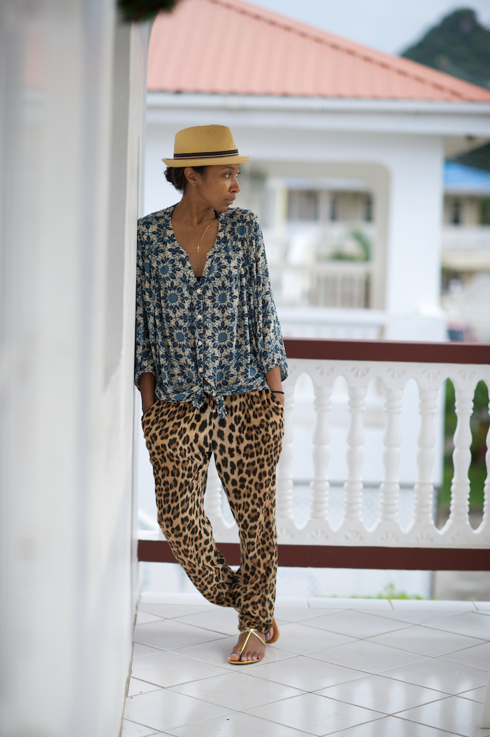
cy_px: 368
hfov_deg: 16.0
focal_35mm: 85
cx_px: 245
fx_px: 1739
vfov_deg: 23.9
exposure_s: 1/1000
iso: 200
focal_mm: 85
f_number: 2
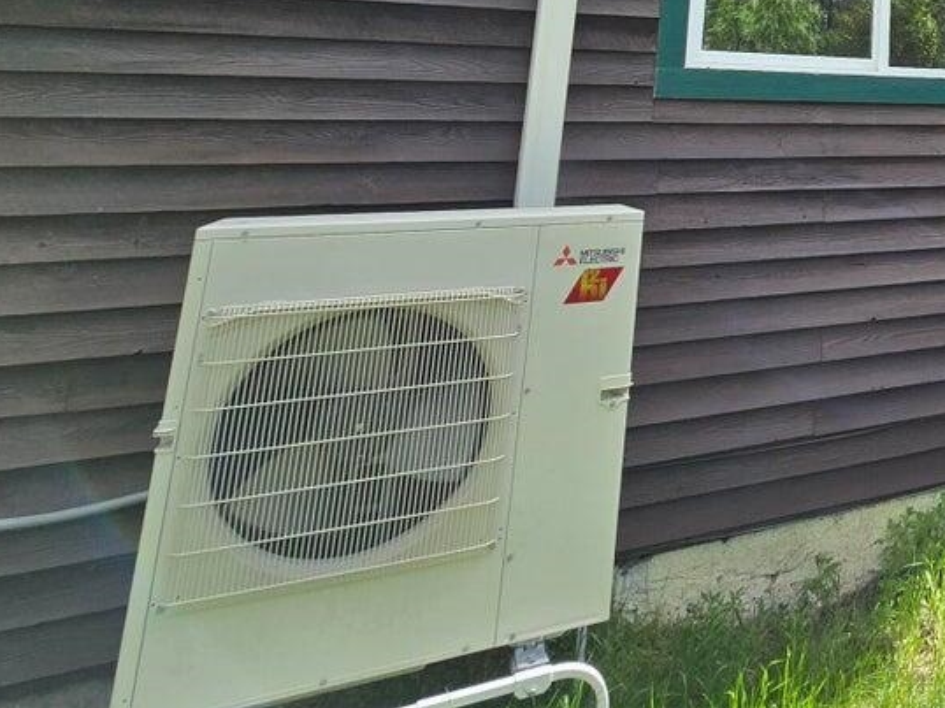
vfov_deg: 36.5
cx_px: 1065
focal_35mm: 33
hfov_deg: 42.2
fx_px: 900
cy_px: -65
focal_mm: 2.2
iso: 50
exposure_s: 1/1262
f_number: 2.2
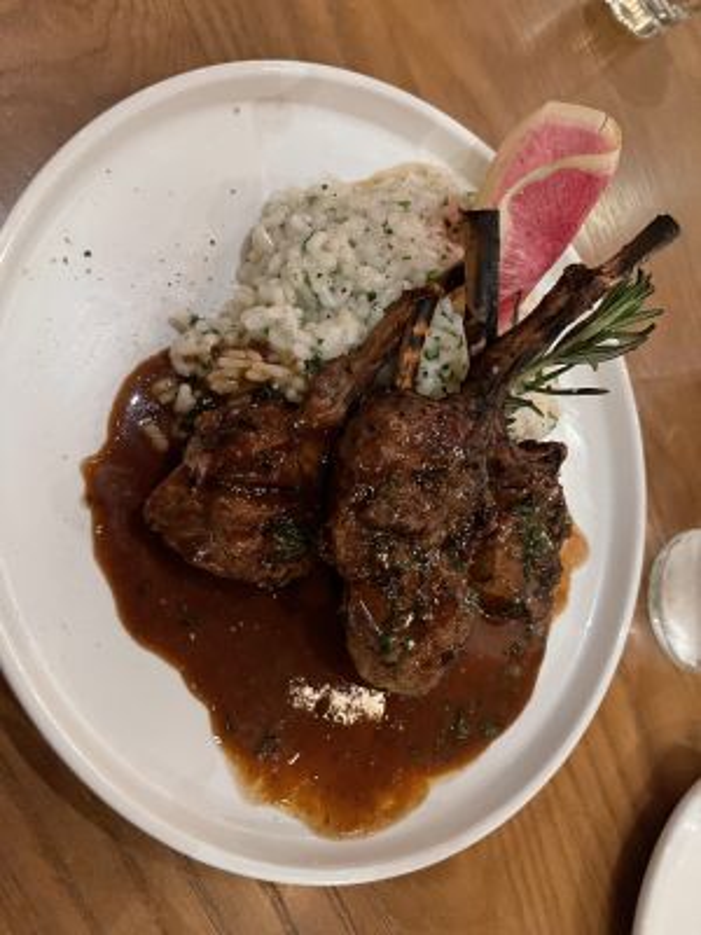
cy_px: 468
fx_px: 702
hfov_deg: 53.1
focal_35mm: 26
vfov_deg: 67.3
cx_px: 350
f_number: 1.6
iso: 800
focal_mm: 5.1
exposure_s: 1/30
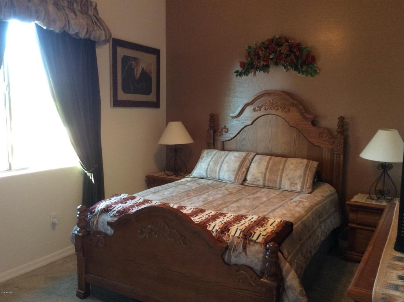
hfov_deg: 56.9
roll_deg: +0.1
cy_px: 151
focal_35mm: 32
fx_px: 373
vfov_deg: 44.1
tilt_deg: -7.4
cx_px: 202
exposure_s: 1/24
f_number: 2.4
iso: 125
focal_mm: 3.3
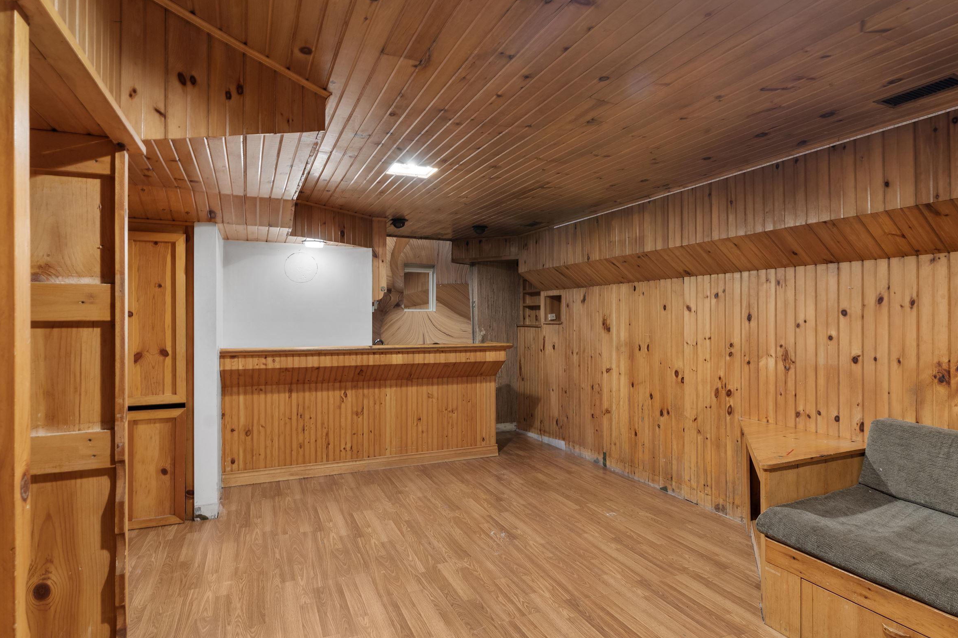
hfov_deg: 80.6
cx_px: 555
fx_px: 559
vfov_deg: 59.4
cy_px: 299
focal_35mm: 21
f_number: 8
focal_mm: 16
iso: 400
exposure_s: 5
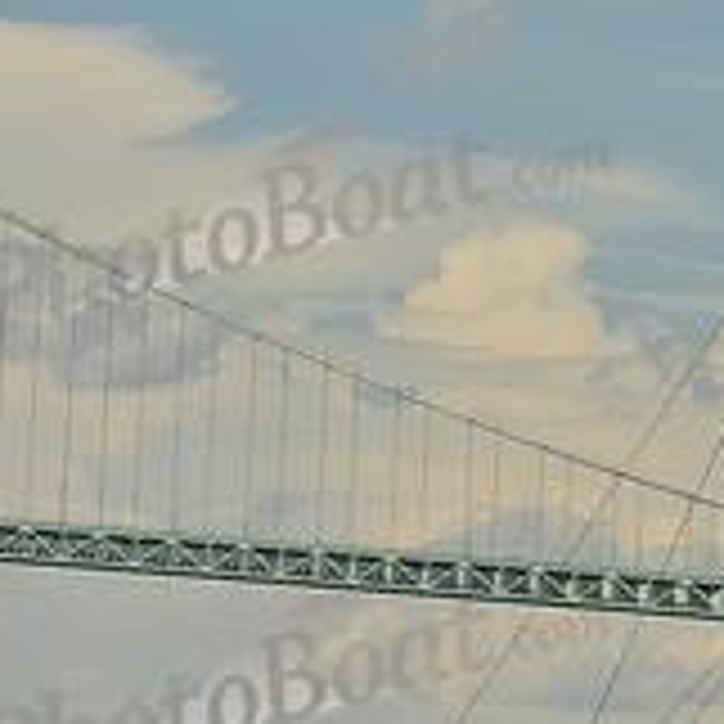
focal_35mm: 282
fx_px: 6673
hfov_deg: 6.2
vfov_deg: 6.2
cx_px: 843
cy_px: 391
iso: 280
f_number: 9
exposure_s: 1/1600
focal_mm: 92
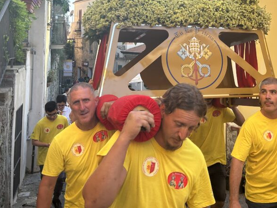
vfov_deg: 31.2
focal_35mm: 45
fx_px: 360
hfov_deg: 41.2
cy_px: 36
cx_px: 196
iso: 50
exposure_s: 1/646
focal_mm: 5.7
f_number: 1.5
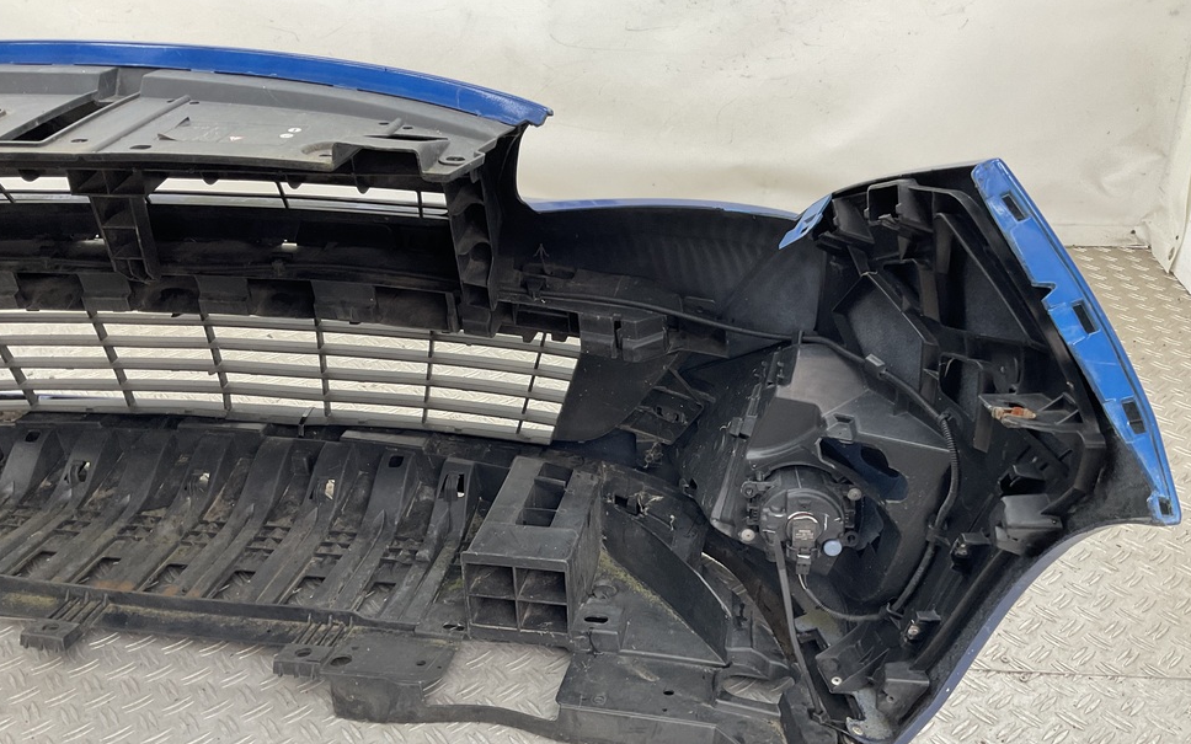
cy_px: 432
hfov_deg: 59.7
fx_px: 1039
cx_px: 603
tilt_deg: -33.0
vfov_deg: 39.3
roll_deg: +1.2
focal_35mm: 32
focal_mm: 3
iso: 64
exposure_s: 1/100
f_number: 1.8
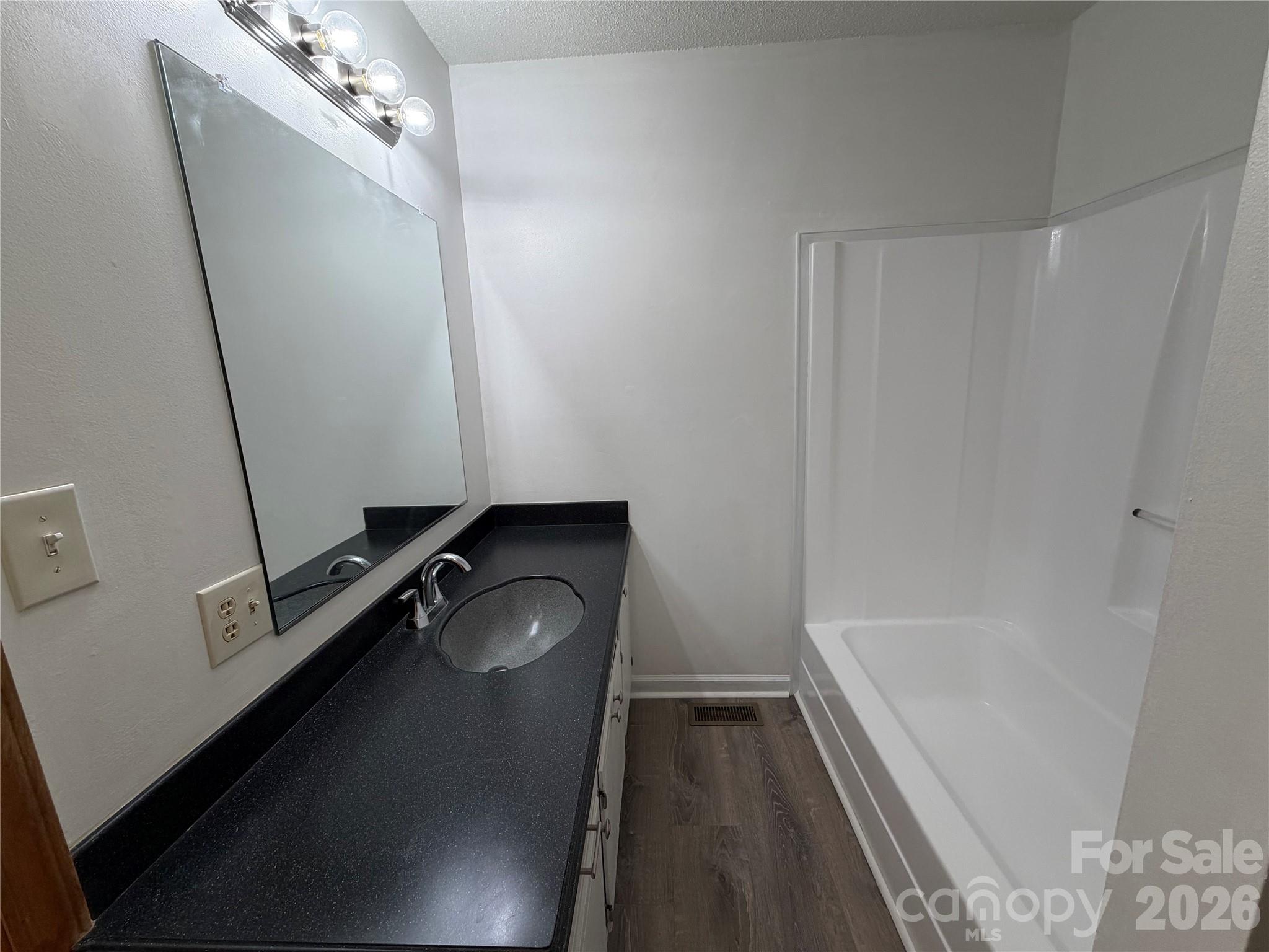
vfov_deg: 85.7
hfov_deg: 102.1
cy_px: 476
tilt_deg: -12.7
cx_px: 634
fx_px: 513
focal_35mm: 14
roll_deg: +2.3
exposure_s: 1/120
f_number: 2.2
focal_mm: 2.22
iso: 160
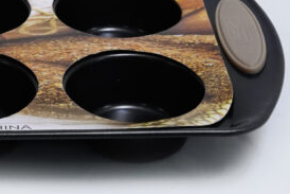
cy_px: 15
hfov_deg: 11.8
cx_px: -35
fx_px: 1378
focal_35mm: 171
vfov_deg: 8.0
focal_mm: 67
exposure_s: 1/160
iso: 6400
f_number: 16
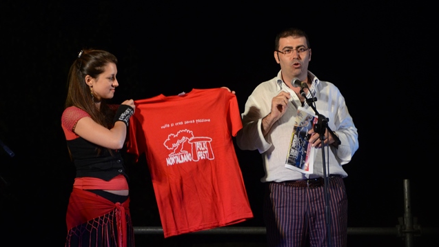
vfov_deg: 3.9
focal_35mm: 315
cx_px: 219
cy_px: 109
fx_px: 3666
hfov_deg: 6.9
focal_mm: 200
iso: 1600
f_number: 5.6
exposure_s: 1/100
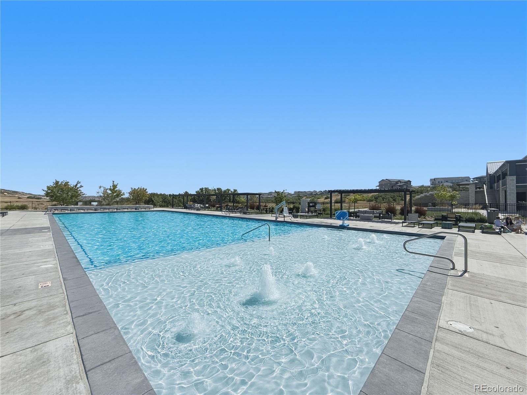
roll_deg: -0.6
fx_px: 213
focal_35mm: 14
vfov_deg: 85.7
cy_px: 198
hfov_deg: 102.1
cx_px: 264
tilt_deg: +1.9
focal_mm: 2.2
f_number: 2.2
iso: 64
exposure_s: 1/6173
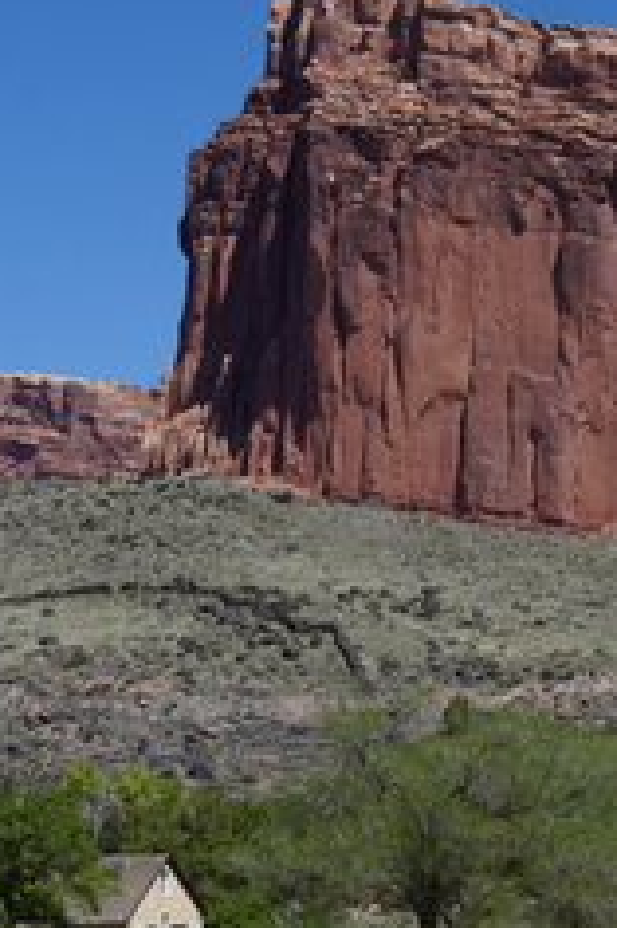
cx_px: 1026
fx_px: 3295
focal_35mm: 128
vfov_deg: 16.0
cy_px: 533
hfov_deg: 10.2
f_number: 14
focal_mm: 36
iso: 125
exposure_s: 1/160
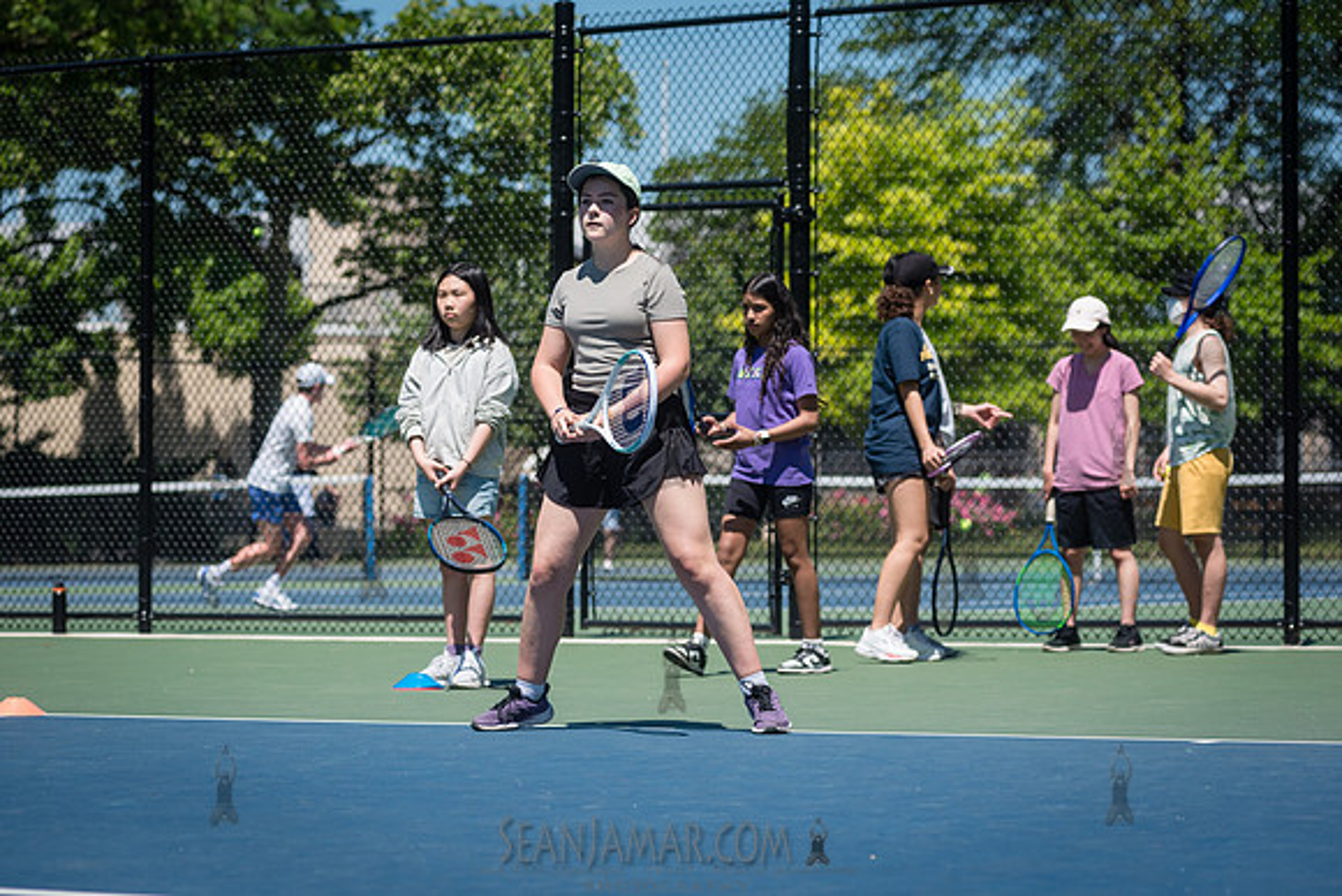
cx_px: 671
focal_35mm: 124
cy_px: 448
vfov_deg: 11.0
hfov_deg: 16.5
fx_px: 4641
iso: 200
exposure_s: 1/1250
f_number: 5
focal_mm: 120
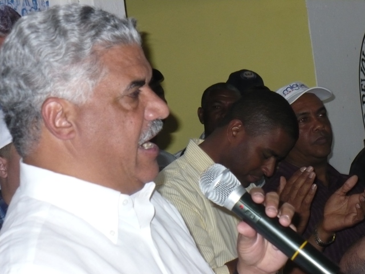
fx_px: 1170
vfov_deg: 13.3
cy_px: 137
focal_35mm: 111
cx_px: 182
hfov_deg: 17.7
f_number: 3.6
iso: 250
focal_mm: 18.3
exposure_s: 1/30
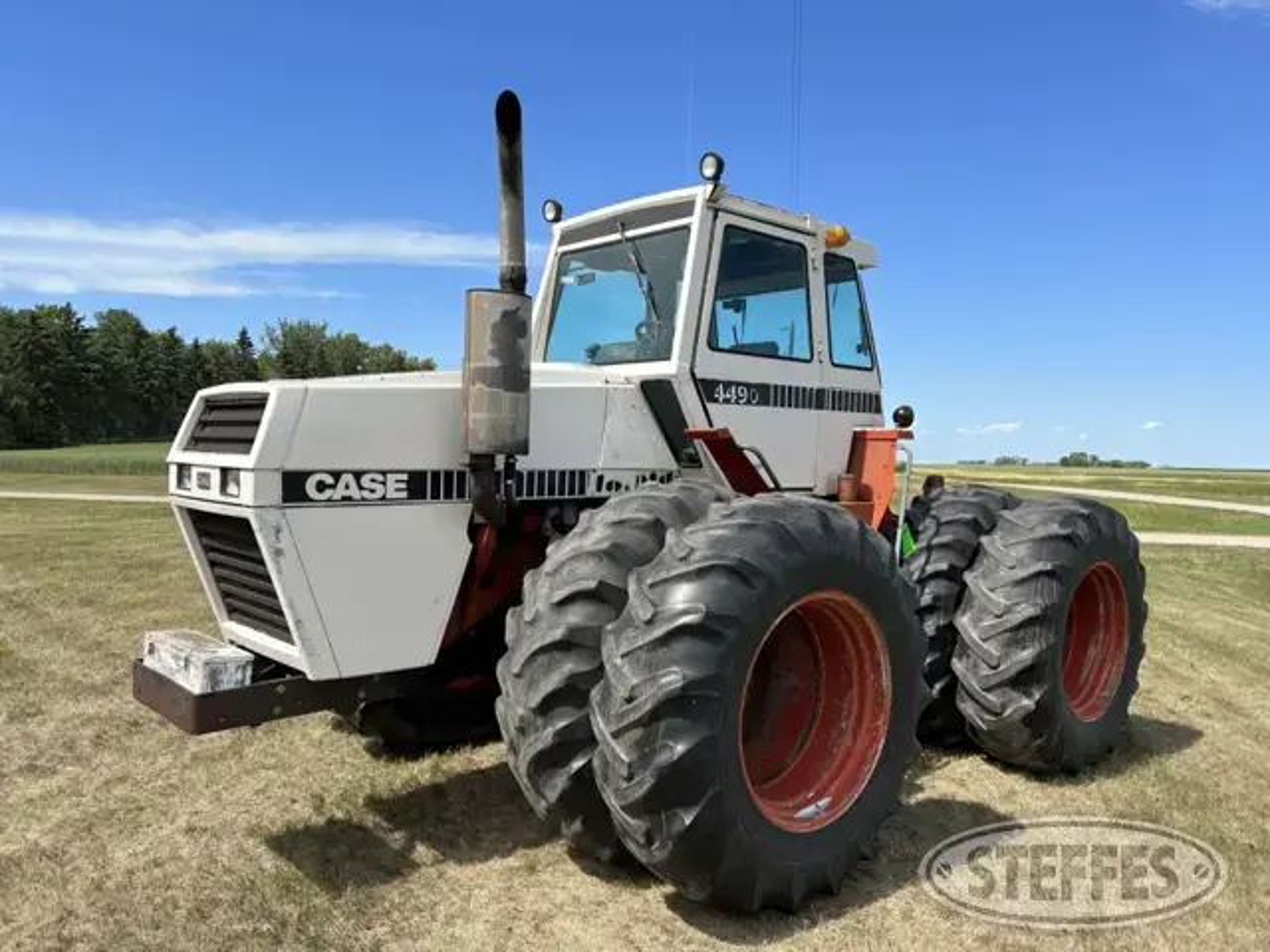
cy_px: 476
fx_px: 954
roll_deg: -0.8
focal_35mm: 26
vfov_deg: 53.1
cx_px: 635
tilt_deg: -0.1
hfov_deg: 67.3
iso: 50
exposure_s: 1/3571
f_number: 1.5
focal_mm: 5.7
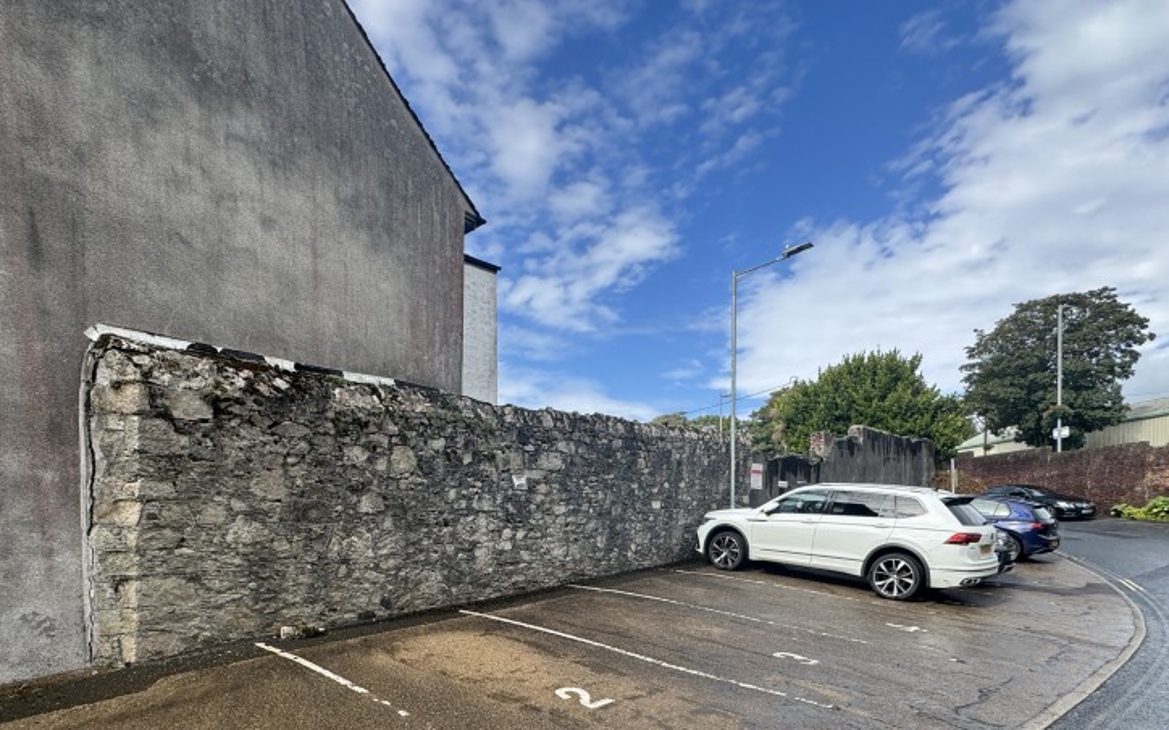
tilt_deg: -0.6
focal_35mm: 21
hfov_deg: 82.1
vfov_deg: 54.2
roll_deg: +1.1
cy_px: 559
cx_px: 530
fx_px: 669
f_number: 2.2
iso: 40
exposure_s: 1/812
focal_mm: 2.22
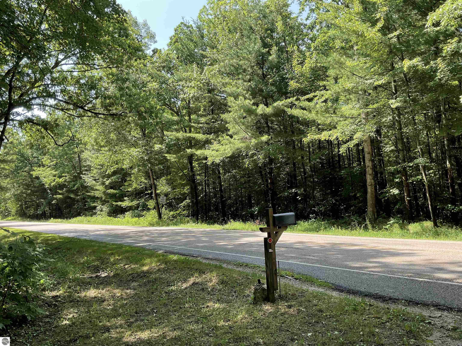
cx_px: 231
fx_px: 387
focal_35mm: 29
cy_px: 173
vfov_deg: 48.2
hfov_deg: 61.7
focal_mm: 3
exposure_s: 1/185
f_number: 1.8
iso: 16
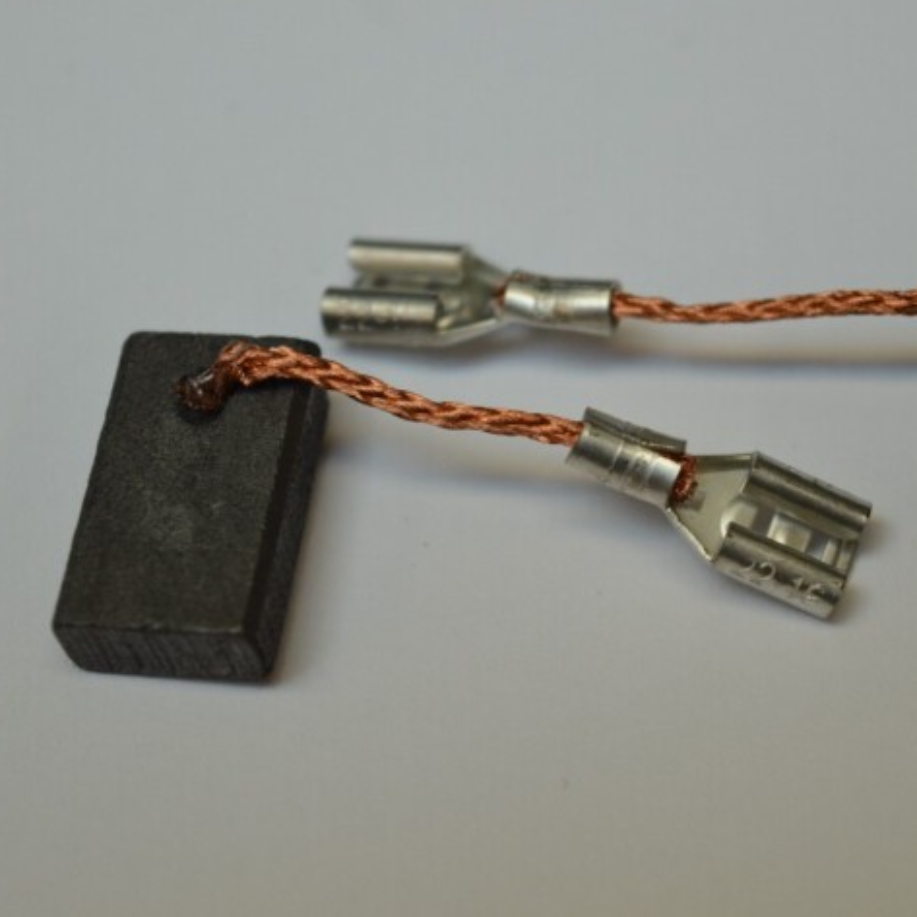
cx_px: 582
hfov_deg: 16.3
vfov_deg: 16.3
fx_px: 3196
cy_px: 455
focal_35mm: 107
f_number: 5.6
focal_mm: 55
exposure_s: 1/125
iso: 360
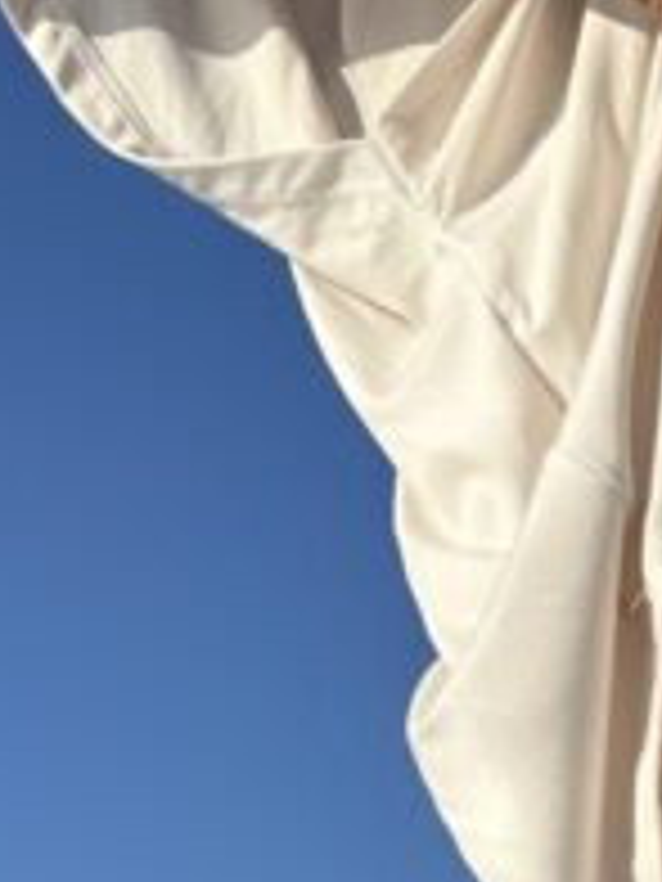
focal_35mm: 98
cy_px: 1616
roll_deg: -3.1
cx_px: 892
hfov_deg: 14.4
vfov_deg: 16.5
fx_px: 2499
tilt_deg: +1.7
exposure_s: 1/6623
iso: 80
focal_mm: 6.86
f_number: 1.78
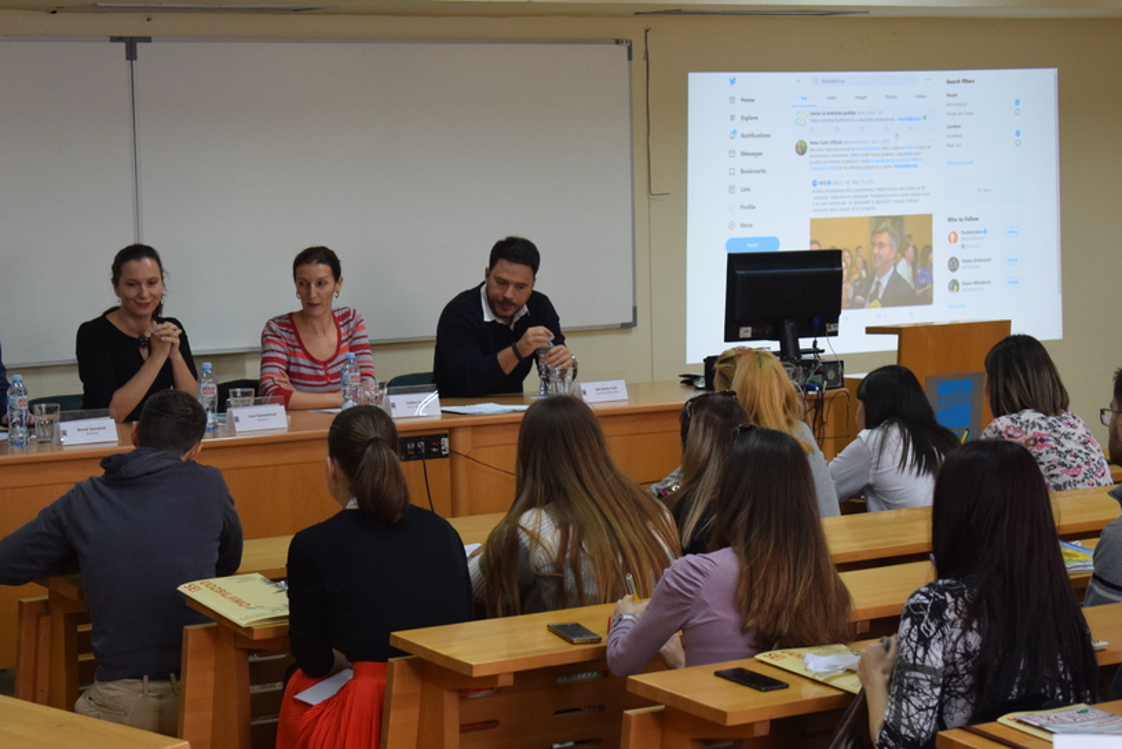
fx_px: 3231
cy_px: 423
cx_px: 469
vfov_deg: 13.2
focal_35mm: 104
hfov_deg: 19.7
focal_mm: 55
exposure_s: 1/60
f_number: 5.6
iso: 1400
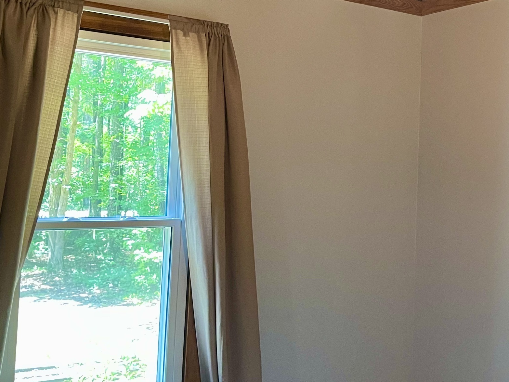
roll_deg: -0.6
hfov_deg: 35.3
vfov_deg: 28.5
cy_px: 146
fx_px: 750
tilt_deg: +4.6
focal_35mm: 51
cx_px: 459
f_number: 1.6
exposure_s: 1/60
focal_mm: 4.2
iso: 200
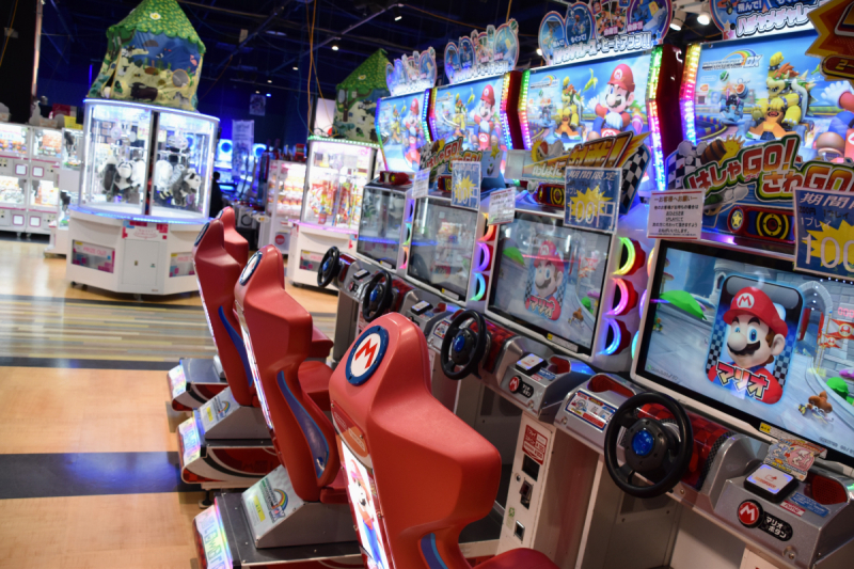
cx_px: 427
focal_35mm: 27
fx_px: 640
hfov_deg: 67.4
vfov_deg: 47.9
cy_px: 284
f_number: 4.5
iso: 400
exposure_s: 1/80
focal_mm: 18
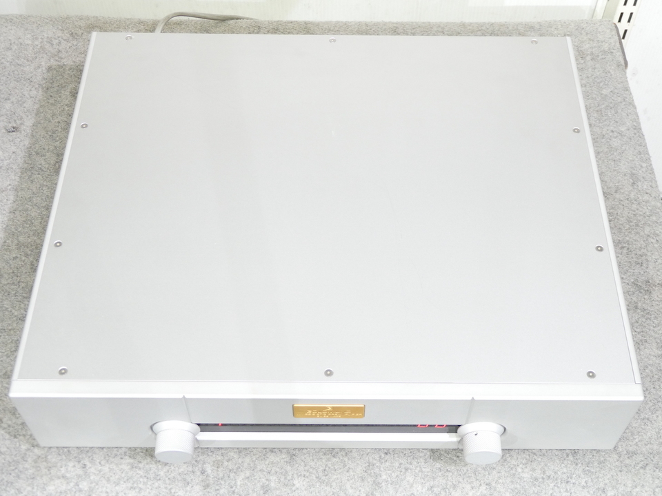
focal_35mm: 47
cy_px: 248
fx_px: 899
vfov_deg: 30.9
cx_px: 331
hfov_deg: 40.4
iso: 200
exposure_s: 1/5
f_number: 4
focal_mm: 8.4
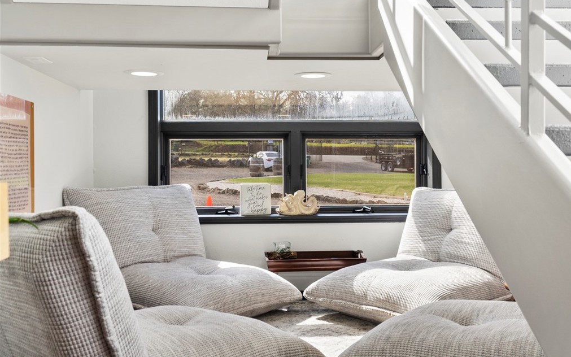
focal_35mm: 32
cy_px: 186
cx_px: 289
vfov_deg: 39.4
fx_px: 498
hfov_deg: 59.6
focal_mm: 21
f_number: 5
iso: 320
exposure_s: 1/80
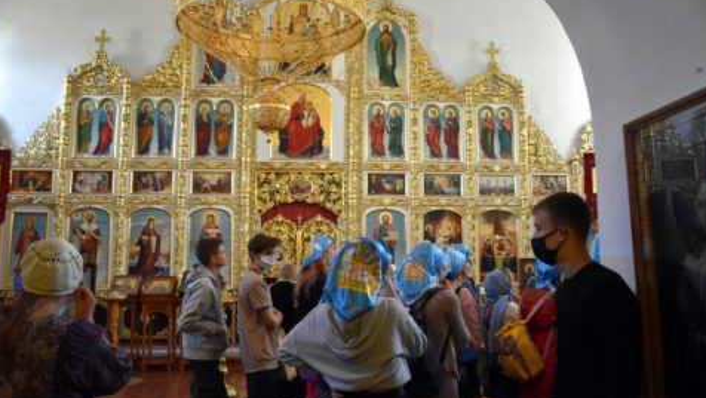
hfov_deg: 59.5
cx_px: 359
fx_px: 618
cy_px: 180
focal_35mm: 33
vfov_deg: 35.6
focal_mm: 20
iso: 2500
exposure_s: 1/60
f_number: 3.5
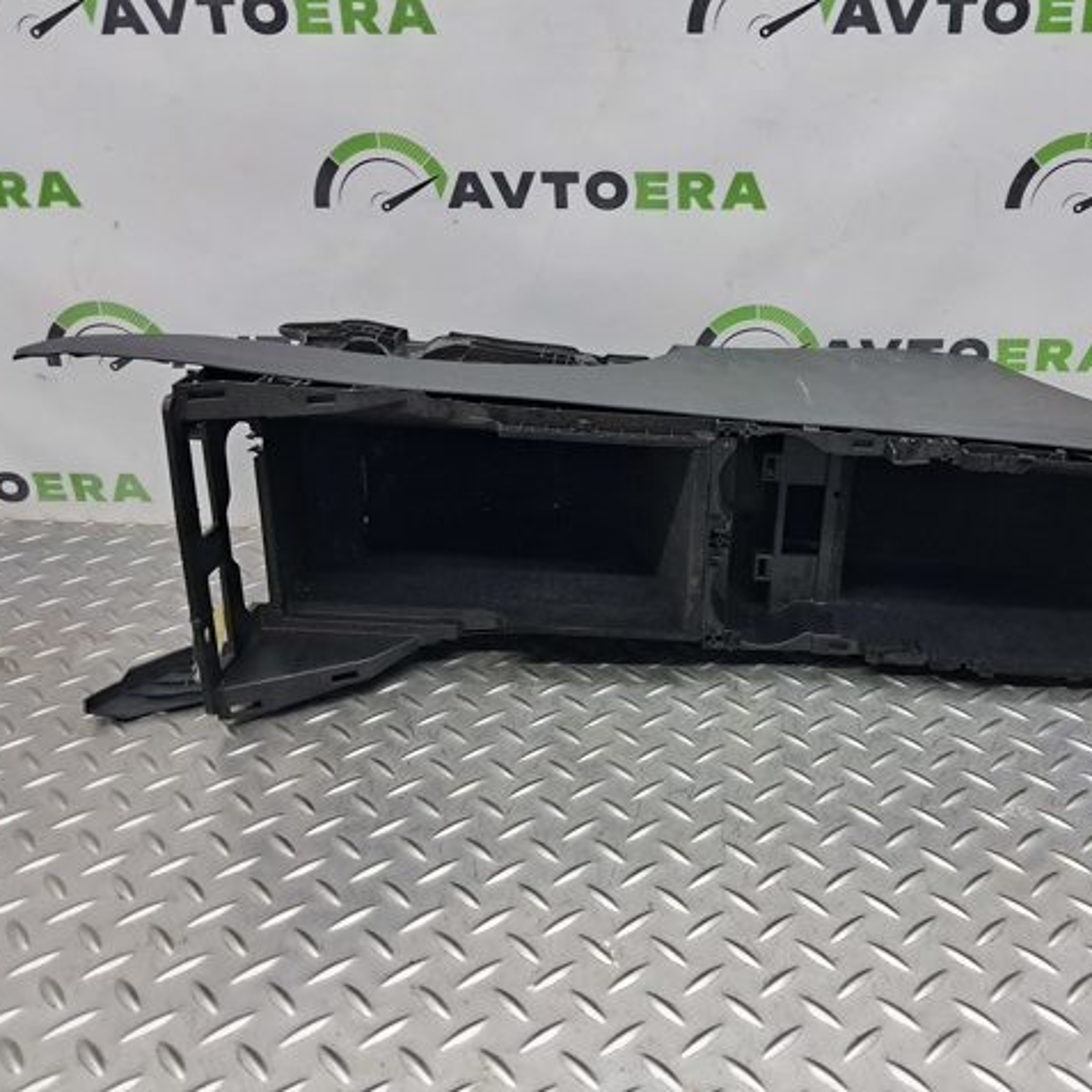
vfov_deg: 51.1
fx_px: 1142
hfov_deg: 50.4
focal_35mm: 32
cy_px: 546
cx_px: 701
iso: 200
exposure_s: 1/50
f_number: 1.8
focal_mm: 4
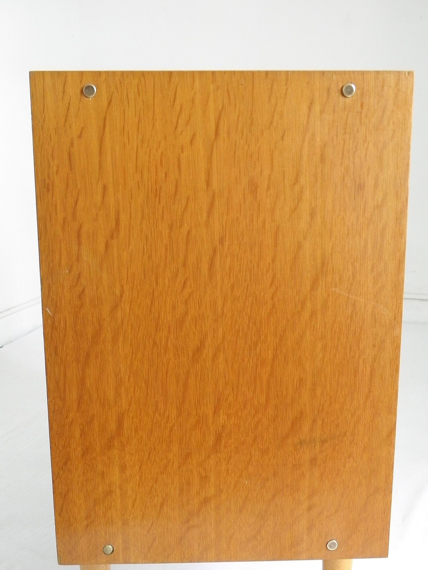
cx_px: 218
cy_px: 348
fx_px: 775
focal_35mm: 47
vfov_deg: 40.2
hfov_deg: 30.9
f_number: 3.7
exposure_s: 1/13
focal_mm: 6.4
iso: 200
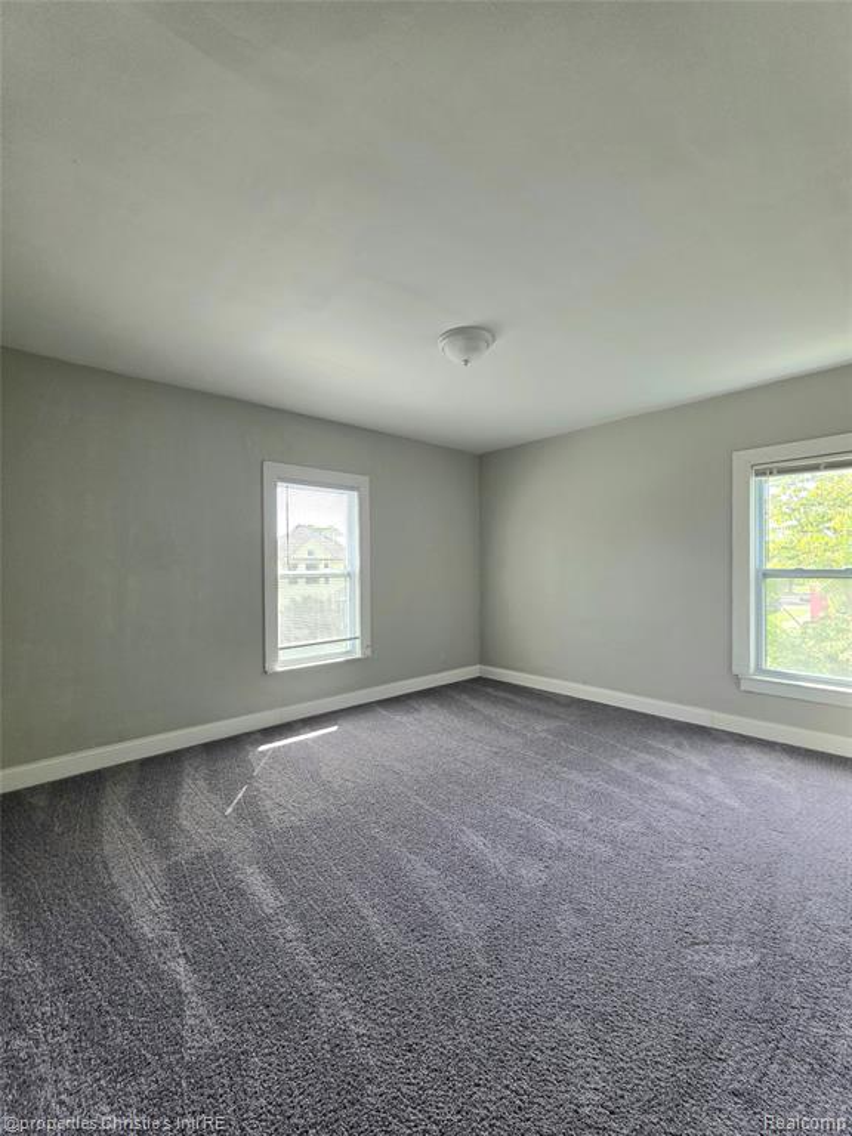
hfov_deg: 89.9
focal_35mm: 13
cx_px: 426
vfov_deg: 106.2
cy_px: 568
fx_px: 427
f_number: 1.9
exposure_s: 1/120
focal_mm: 2.2
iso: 64
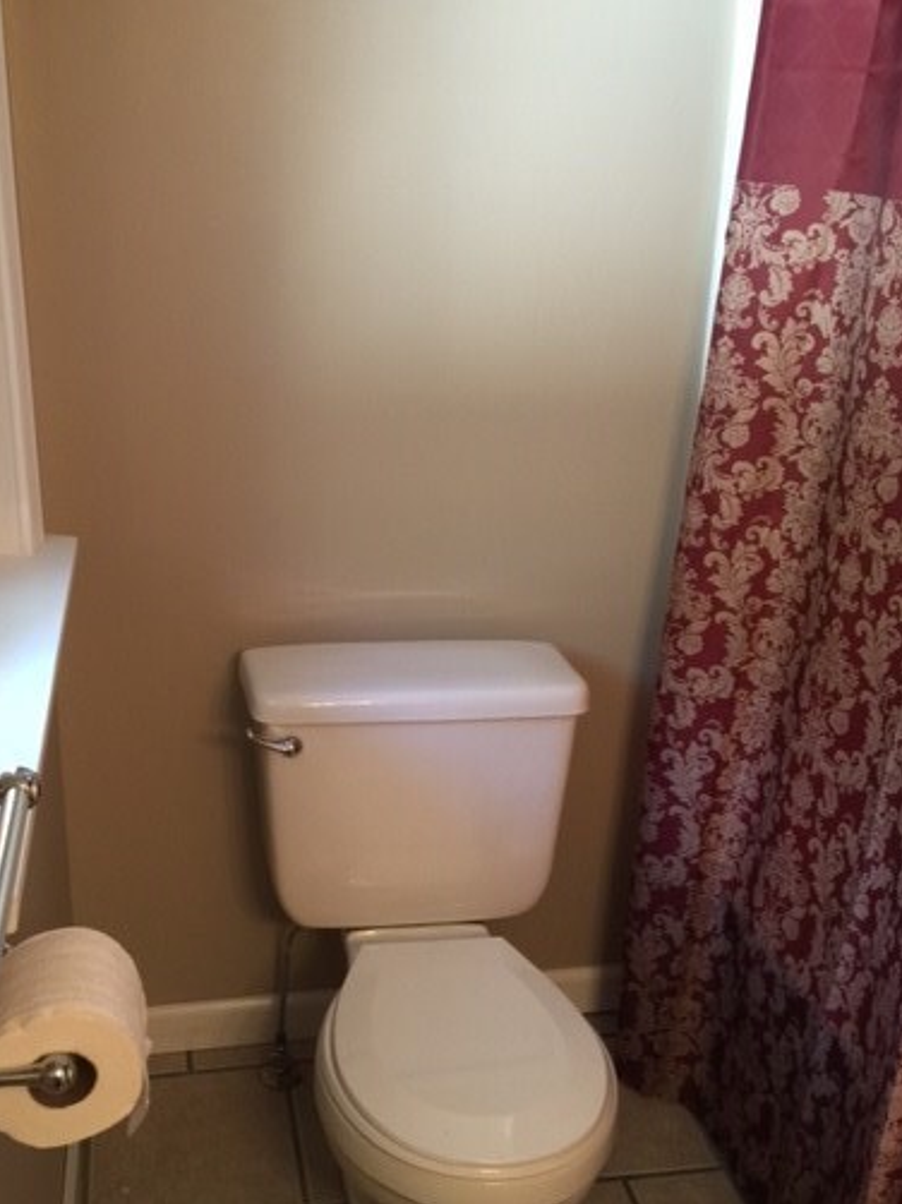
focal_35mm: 37
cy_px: 595
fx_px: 1287
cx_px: 341
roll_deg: -0.4
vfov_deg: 50.2
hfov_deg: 38.4
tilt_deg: -18.1
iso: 50
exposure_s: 1/15
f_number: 2.2
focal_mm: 4.15
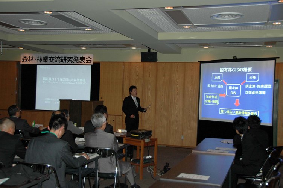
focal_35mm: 46
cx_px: 142
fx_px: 365
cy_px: 94
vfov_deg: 28.9
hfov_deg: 42.4
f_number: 4.2
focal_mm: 31
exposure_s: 1/60
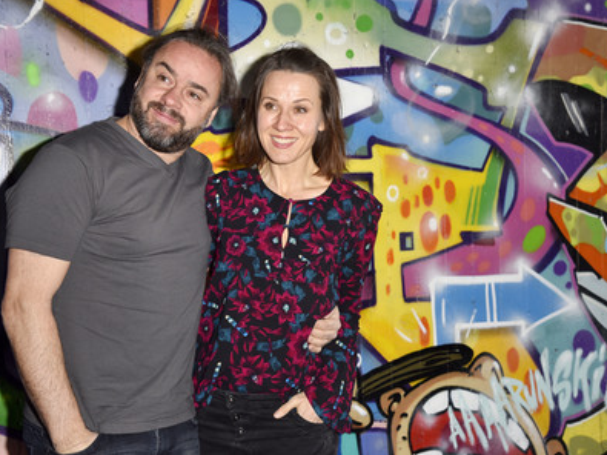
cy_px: 226
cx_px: 299
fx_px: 999
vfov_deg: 25.6
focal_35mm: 57
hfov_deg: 33.8
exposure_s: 1/100
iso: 500
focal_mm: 52
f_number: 5.6
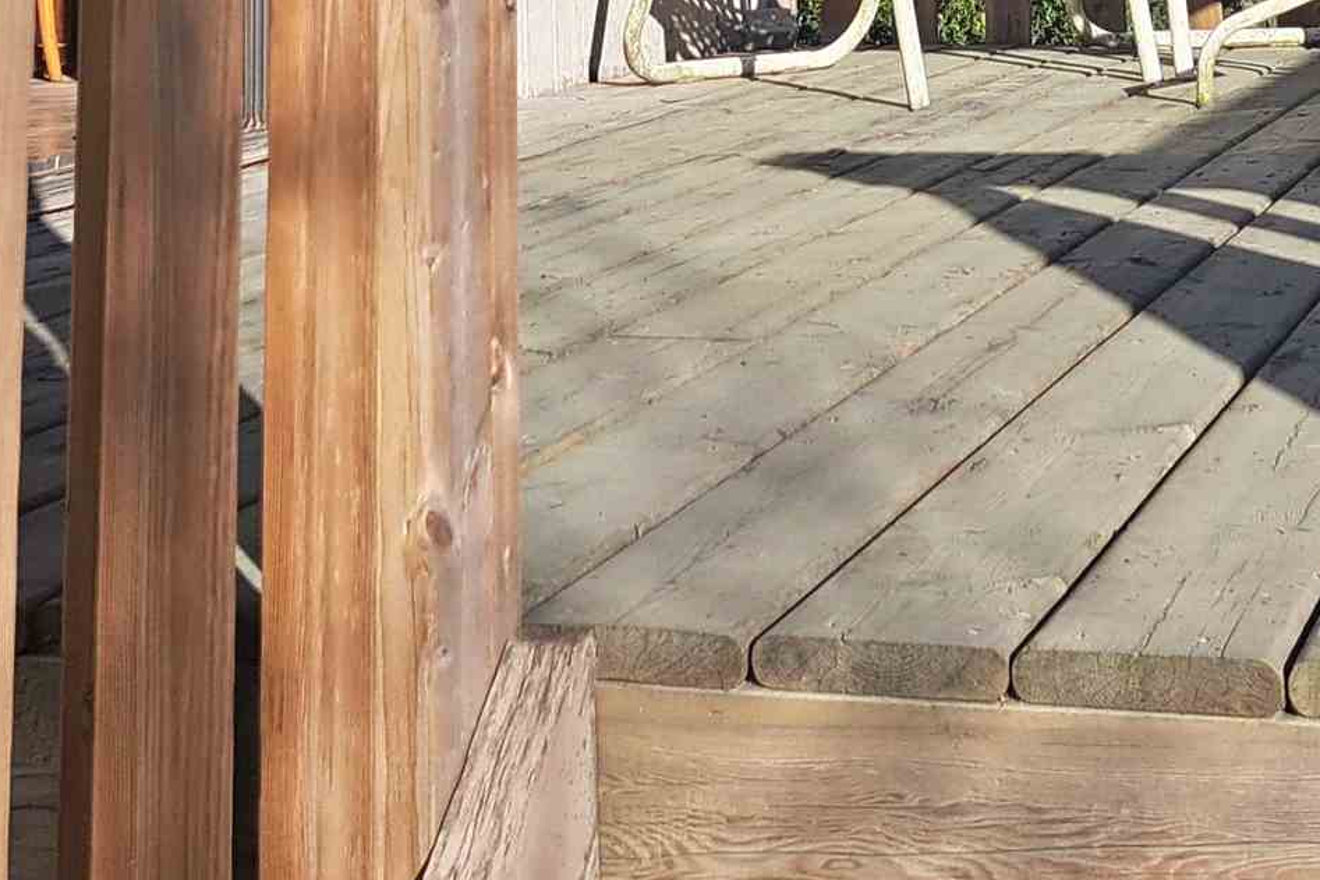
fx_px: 2969
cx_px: 785
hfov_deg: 25.0
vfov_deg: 14.8
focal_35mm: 81
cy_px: -671
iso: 50
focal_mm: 5.23
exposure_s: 1/1692
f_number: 1.8
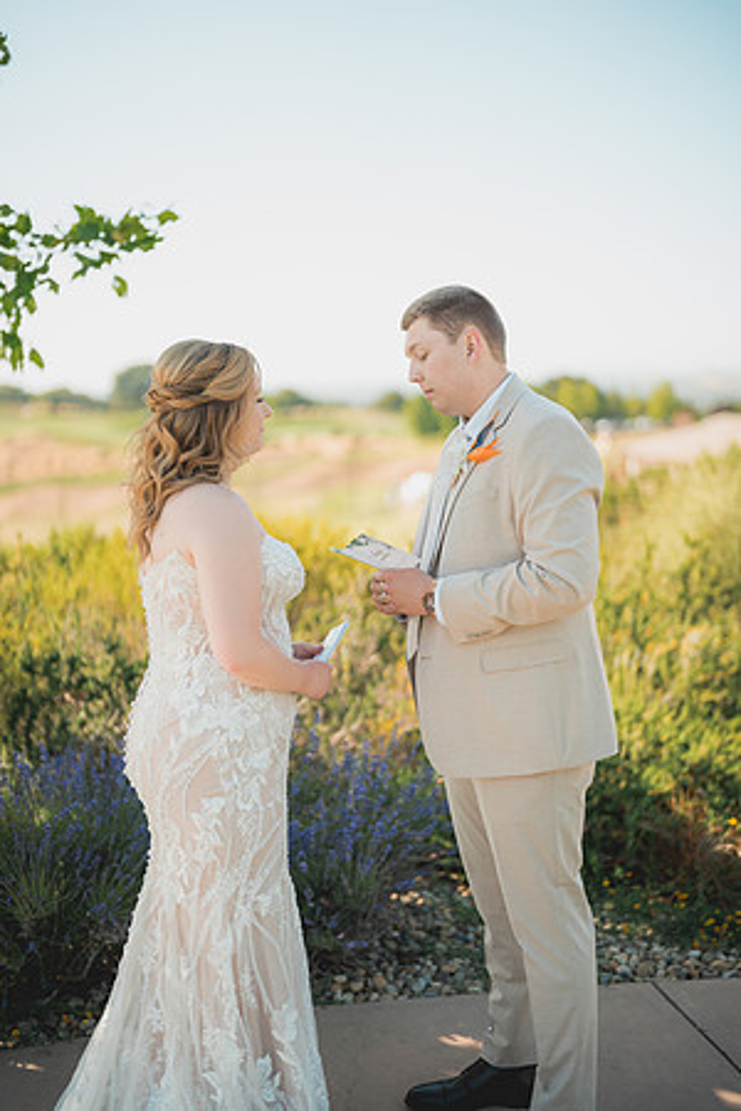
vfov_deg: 39.6
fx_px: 1544
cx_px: 370
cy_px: 556
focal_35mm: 50
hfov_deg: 27.0
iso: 50
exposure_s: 1/1600
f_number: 1.2
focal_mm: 50
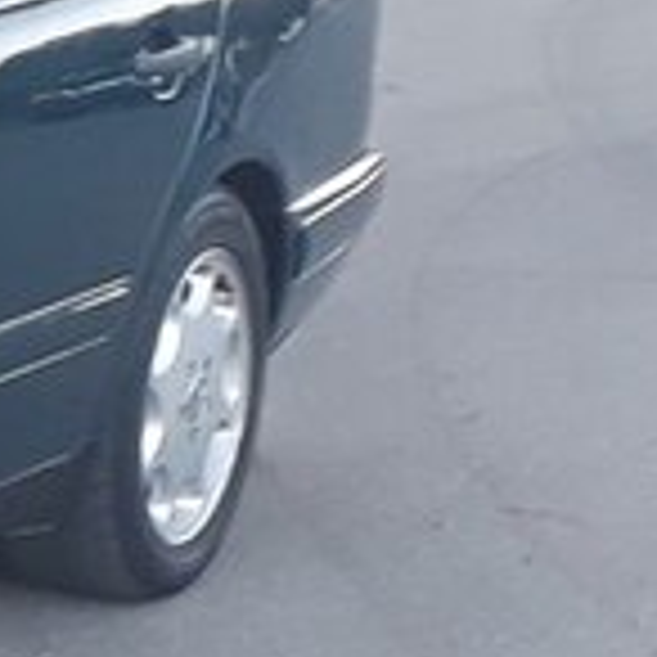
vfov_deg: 16.1
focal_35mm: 108
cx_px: -504
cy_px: 430
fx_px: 2319
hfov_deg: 14.3
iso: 50
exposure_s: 1/100
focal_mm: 3.6
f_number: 1.9
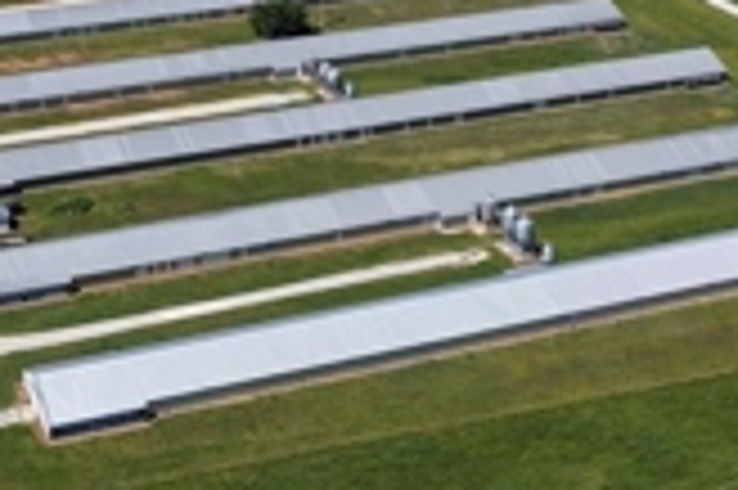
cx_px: 310
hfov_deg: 26.3
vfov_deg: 17.2
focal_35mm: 77
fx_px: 1577
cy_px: -36
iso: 100
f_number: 2.8
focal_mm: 14.45
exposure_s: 1/1600
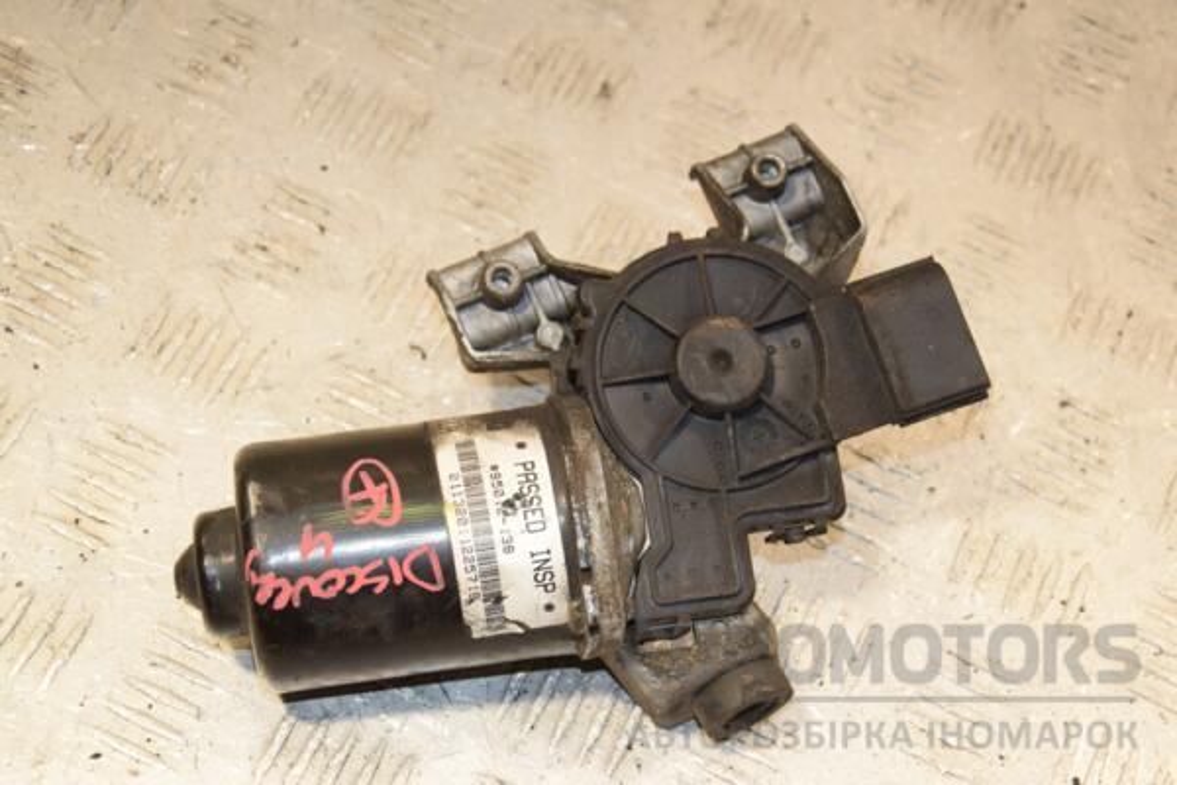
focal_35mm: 75
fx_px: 2452
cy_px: 392
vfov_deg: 18.2
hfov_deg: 27.0
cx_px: 588
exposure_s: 1/200
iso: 800
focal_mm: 50
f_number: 6.3
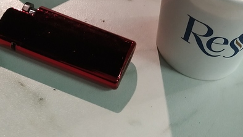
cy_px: -14
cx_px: 178
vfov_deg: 19.0
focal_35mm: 61
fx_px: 393
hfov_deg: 33.7
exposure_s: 1/20
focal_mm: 3.94
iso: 640
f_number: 1.9
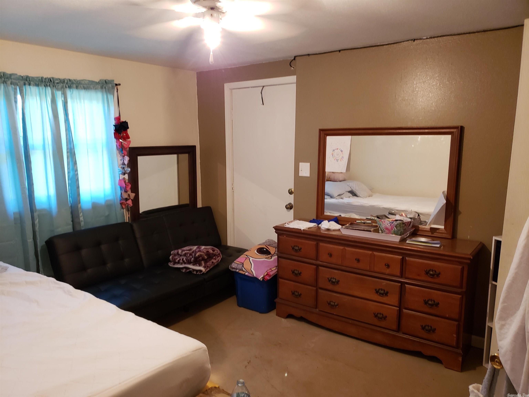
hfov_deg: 67.3
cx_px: 264
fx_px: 397
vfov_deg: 53.1
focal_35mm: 26
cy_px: 198
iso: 250
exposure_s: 1/24
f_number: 1.5
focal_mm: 4.3
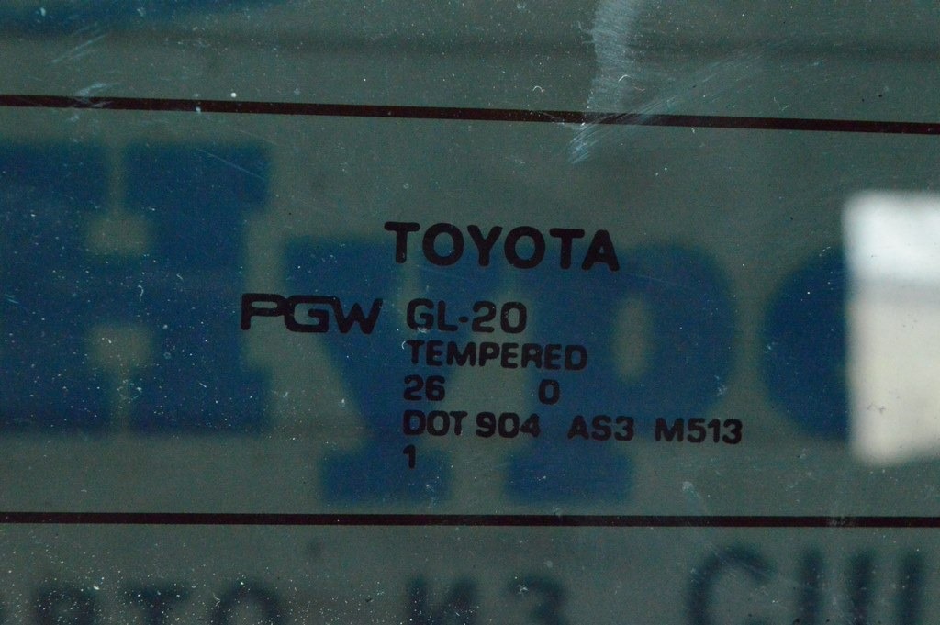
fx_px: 2152
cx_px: 470
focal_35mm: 82
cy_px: 312
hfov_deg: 24.6
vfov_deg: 16.5
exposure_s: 1/80
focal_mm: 55
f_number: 16
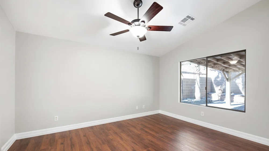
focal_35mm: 15
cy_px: 87
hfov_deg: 103.0
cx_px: 133
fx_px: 107
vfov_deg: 70.1
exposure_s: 8
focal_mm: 14
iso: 100
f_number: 9
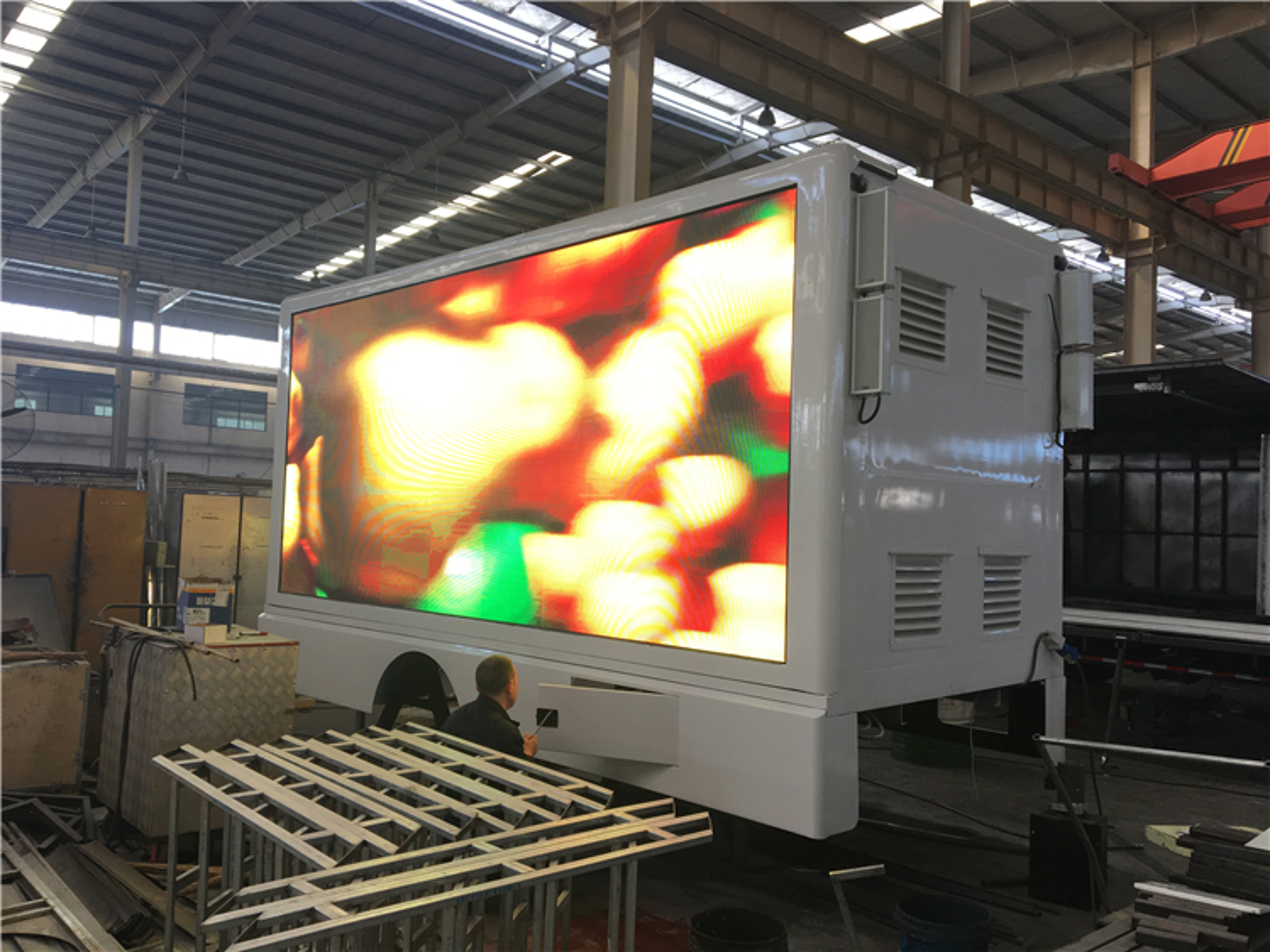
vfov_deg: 48.2
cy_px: 476
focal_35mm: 29
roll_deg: -2.7
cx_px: 635
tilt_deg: +2.5
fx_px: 1064
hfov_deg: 61.7
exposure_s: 1/100
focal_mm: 4.15
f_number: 2.2
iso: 40
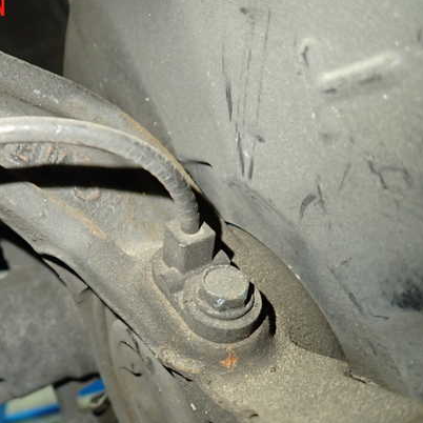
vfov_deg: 49.7
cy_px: 233
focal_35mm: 33
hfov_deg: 48.6
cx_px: 129
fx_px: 456
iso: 400
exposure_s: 1/30
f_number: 2
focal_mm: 4.5
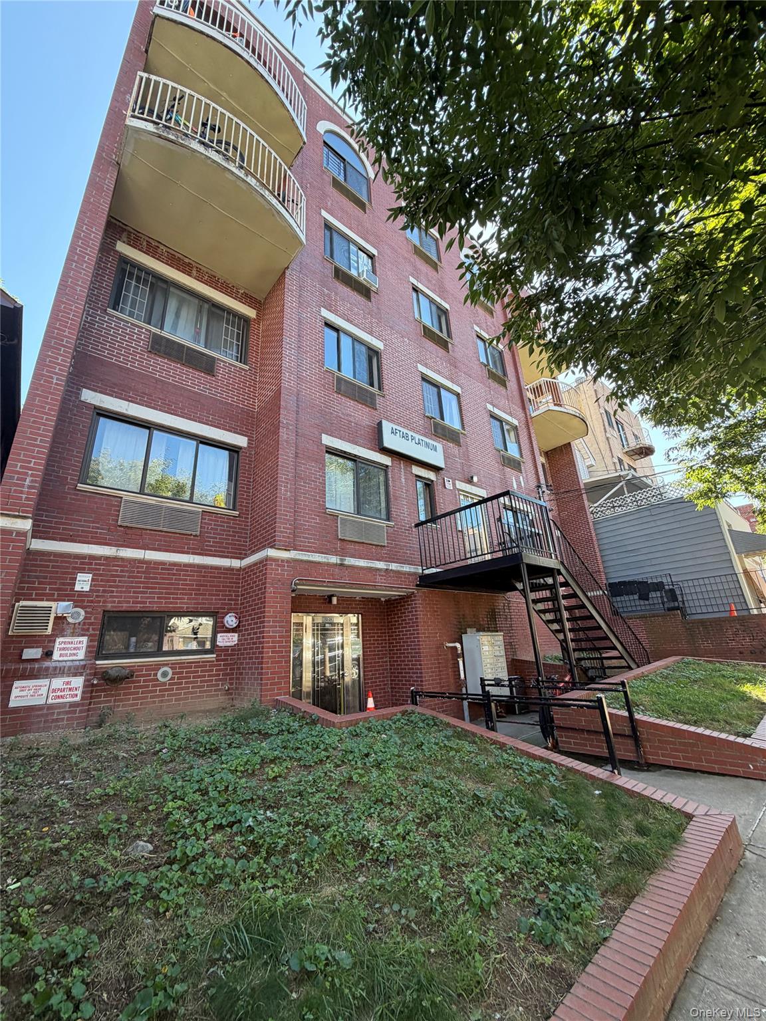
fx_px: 413
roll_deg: +1.8
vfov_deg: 102.1
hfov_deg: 85.7
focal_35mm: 14
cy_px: 510
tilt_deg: +20.4
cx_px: 383
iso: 50
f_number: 2.2
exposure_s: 1/134
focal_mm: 2.22
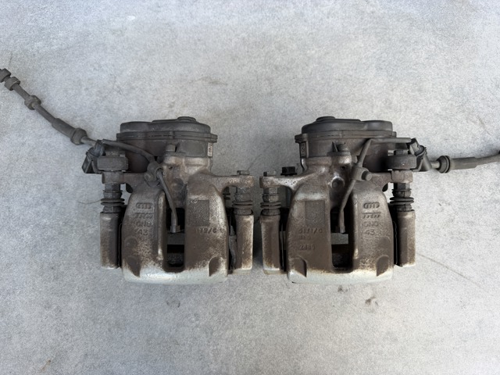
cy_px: 188
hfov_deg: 71.6
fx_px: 347
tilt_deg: -71.9
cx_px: 250
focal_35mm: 24
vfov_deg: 56.8
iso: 64
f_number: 1.78
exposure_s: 1/121
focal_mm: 6.76
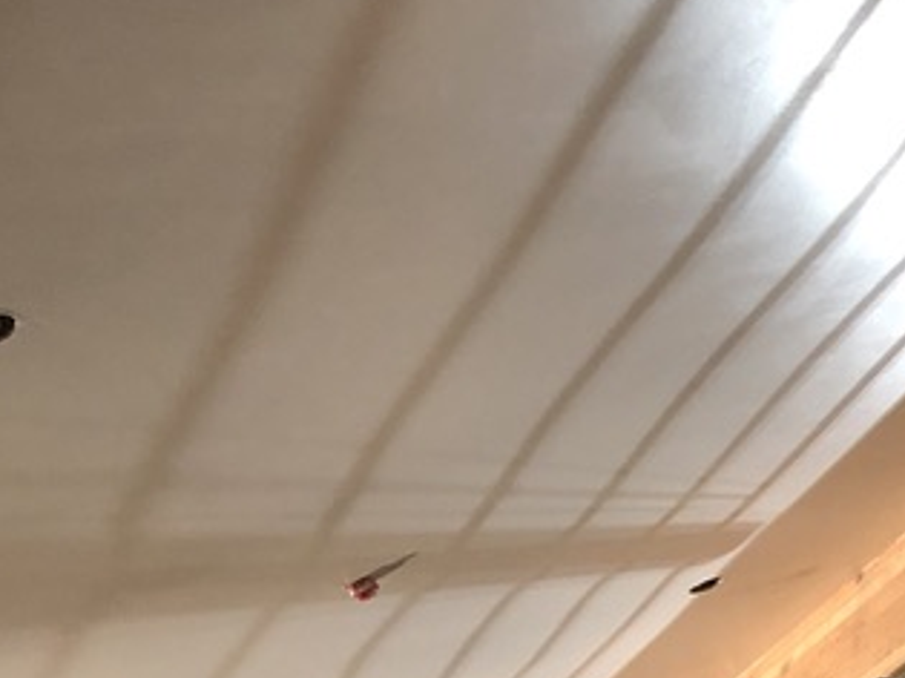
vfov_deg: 15.5
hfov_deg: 18.8
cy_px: 853
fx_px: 2378
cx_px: 1391
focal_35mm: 91
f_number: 1.8
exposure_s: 1/15
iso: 80
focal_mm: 4
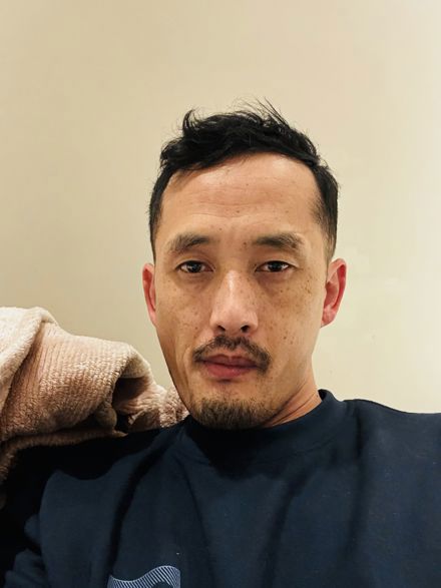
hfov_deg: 46.8
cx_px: 220
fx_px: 510
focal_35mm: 30
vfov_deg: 60.0
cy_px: 294
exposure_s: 1/30
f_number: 1.9
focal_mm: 2.69
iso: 640
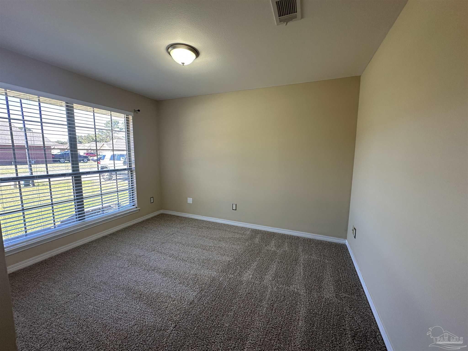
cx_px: 234
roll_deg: -0.9
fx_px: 189
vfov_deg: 85.7
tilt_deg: -5.9
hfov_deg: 102.1
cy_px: 176
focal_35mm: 14
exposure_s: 1/99
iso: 100
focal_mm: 2.22
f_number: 2.2
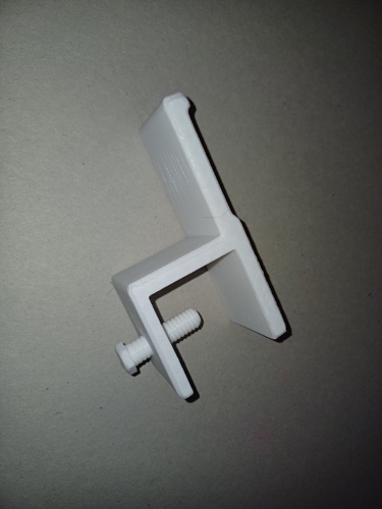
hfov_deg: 54.9
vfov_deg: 69.4
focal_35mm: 25
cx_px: 191
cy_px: 254
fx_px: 368
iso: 50
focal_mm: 4.65
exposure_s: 1/194
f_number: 1.8
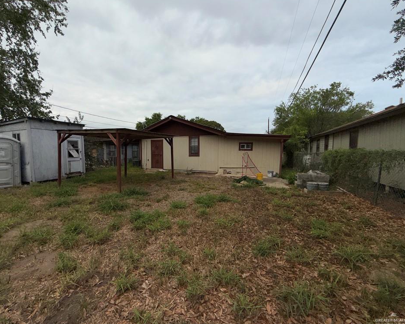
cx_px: 193
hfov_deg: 96.7
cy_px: 163
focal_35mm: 15
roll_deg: -0.9
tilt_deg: -3.1
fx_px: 180
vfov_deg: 84.0
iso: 16
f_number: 2.2
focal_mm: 2.22
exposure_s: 1/207
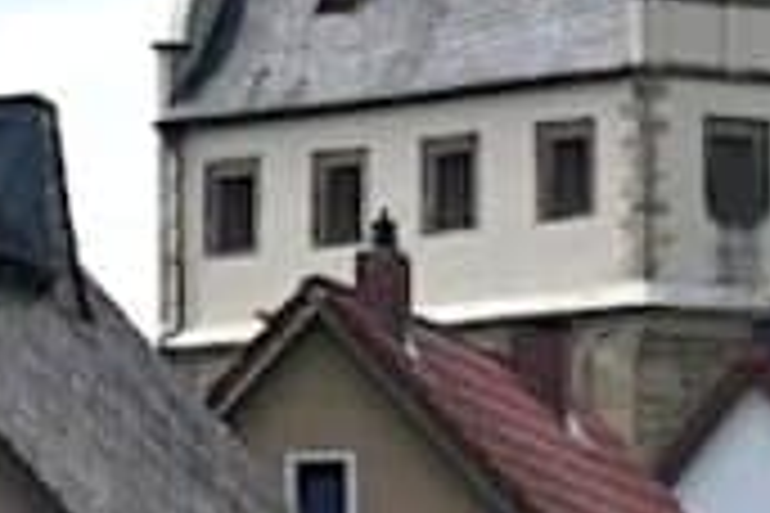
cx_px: 1040
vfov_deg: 3.3
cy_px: 396
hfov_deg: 4.9
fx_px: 8983
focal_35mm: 420
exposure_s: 1/400
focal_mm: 70
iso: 100
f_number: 7.1
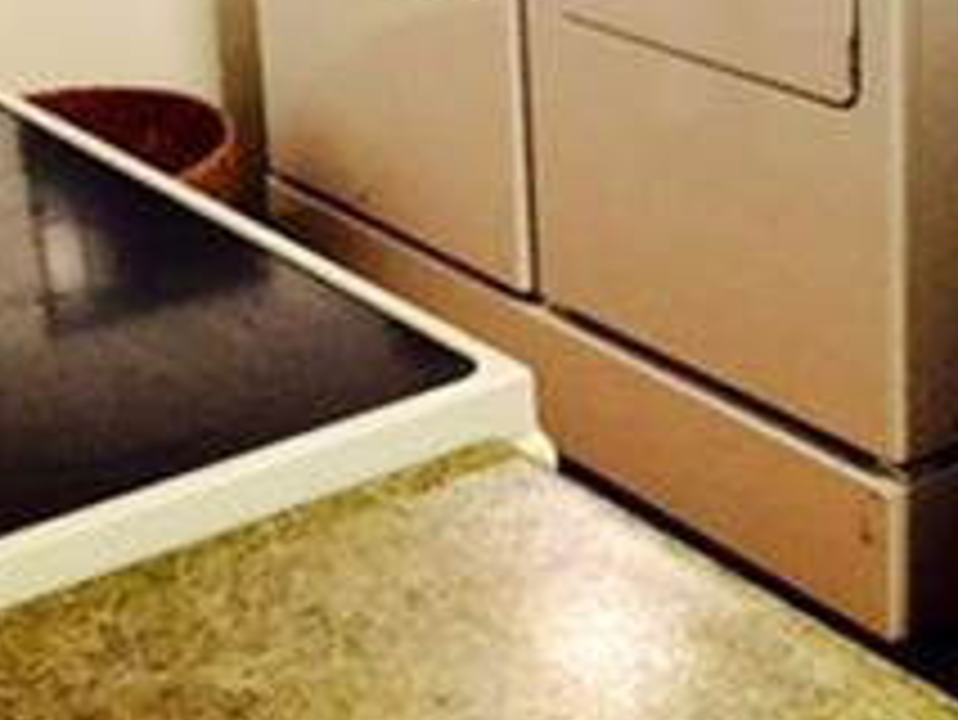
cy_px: 72
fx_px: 2409
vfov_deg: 16.8
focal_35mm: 87
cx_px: 742
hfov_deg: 22.2
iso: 250
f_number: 2.2
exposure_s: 1/30
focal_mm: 4.15
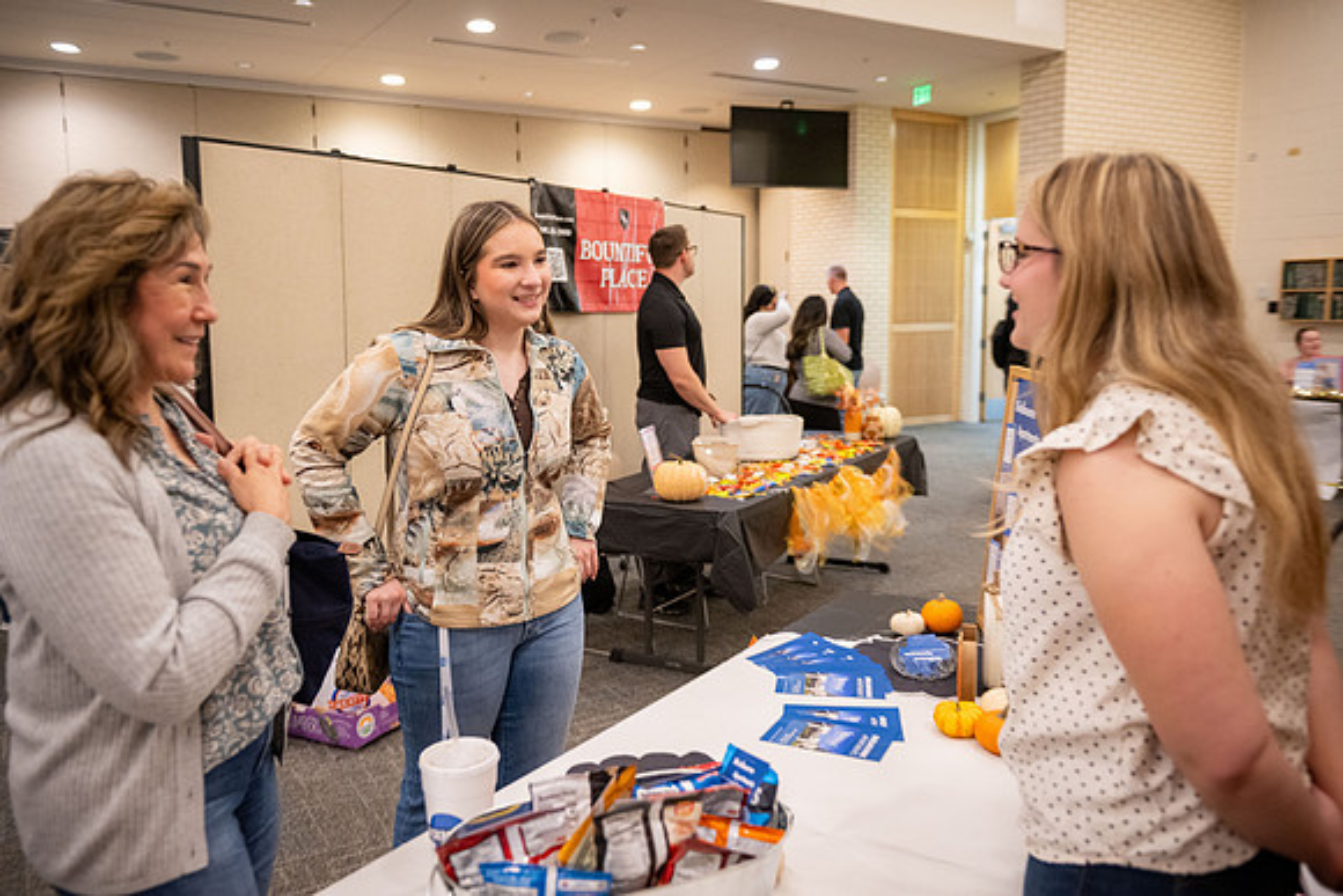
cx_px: 672
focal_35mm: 29
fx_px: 1082
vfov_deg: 45.0
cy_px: 448
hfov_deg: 63.6
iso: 2000
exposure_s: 1/250
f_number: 2.8
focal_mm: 29
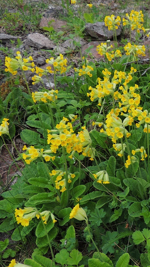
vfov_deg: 56.6
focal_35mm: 35
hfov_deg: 30.3
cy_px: 134
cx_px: 164
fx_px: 248
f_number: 3
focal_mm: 4.3
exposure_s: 1/250
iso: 100
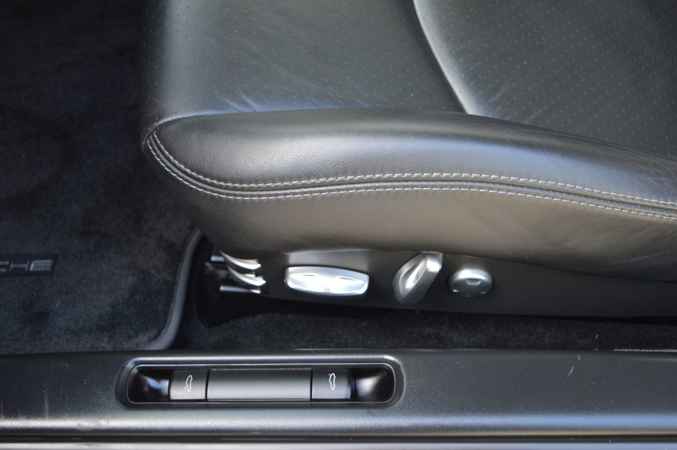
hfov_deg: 42.4
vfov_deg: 28.9
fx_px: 874
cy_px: 225
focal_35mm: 46
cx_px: 338
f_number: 4.2
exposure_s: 1/50
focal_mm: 31
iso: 400
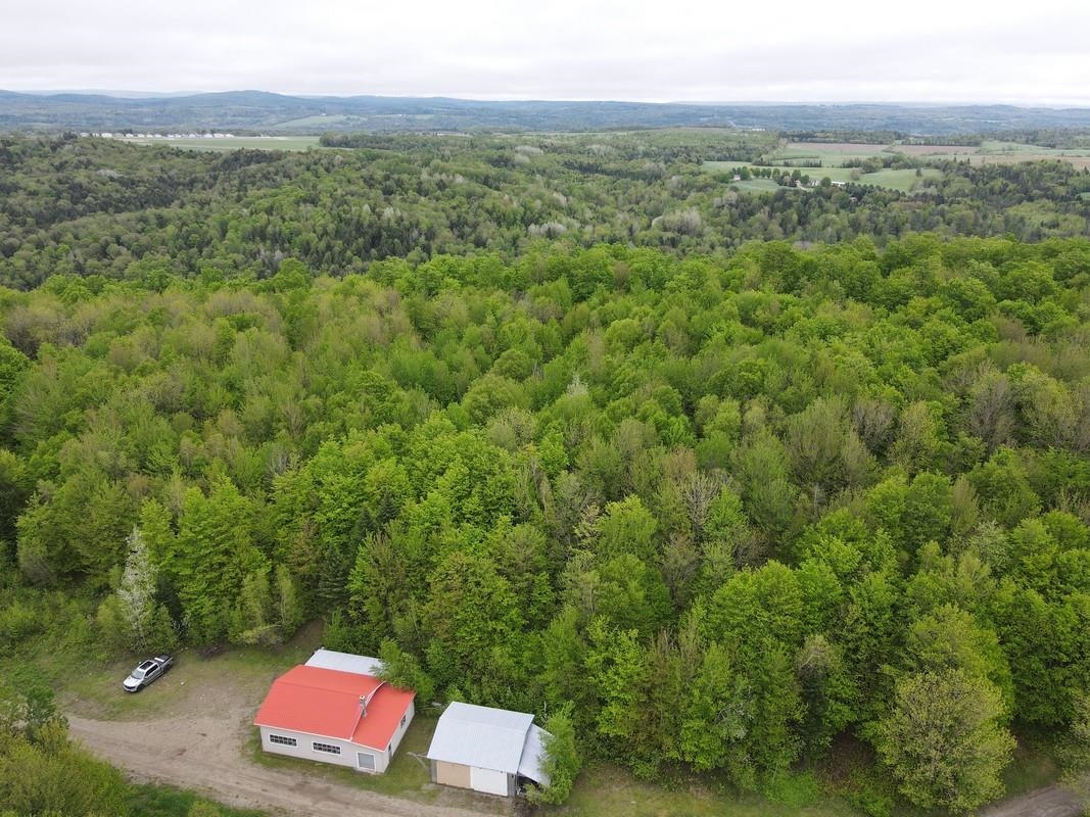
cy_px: 408
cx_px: 545
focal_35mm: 24
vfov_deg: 56.8
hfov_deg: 71.6
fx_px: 756
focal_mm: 4.5
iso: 100
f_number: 2.8
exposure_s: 1/160
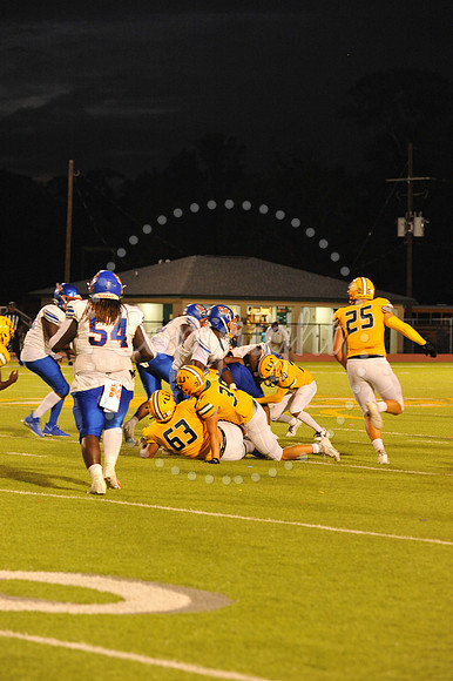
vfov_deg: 17.1
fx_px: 2268
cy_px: 340
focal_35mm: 120
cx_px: 226
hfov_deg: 11.4
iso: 3200
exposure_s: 1/160
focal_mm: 120
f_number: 4.5
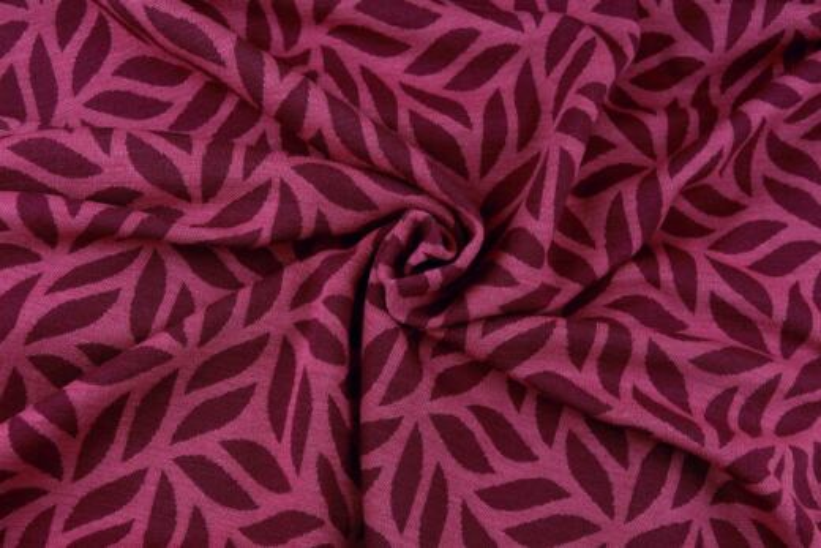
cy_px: 274
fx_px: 1049
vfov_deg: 29.3
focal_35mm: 46
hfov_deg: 42.7
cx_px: 410
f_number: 3.2
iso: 500
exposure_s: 1/80
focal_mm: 16.74
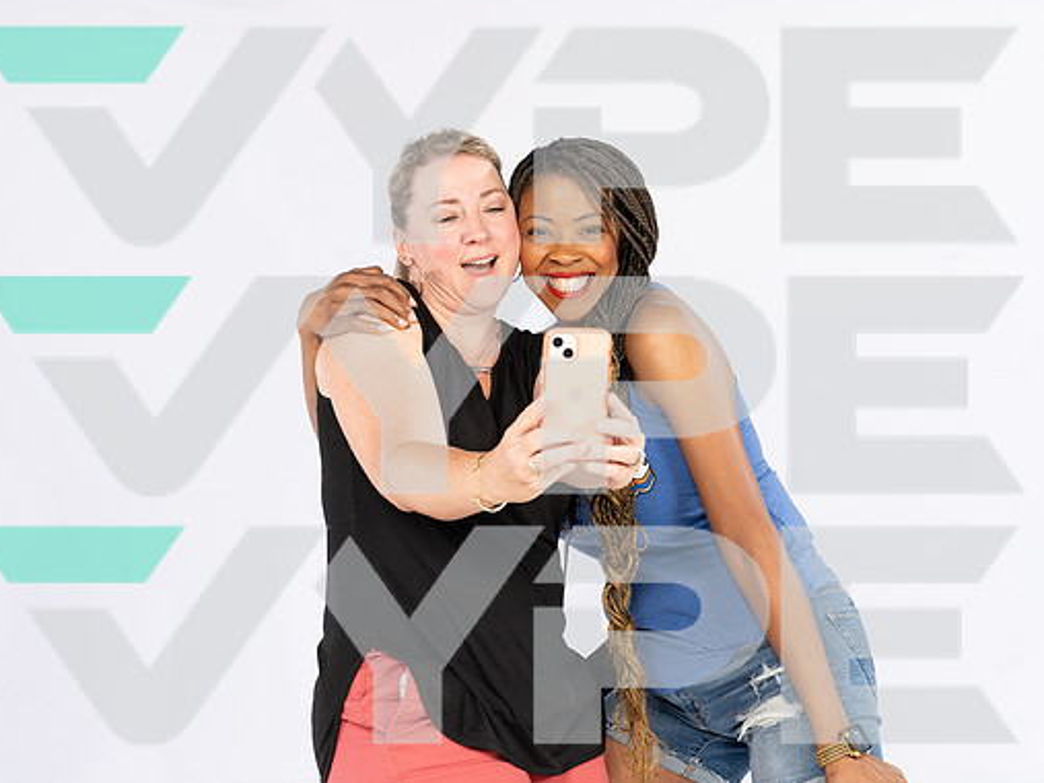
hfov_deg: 25.3
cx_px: 500
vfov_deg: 19.1
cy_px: 386
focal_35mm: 77
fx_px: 2322
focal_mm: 70
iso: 250
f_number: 6.3
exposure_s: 1/250
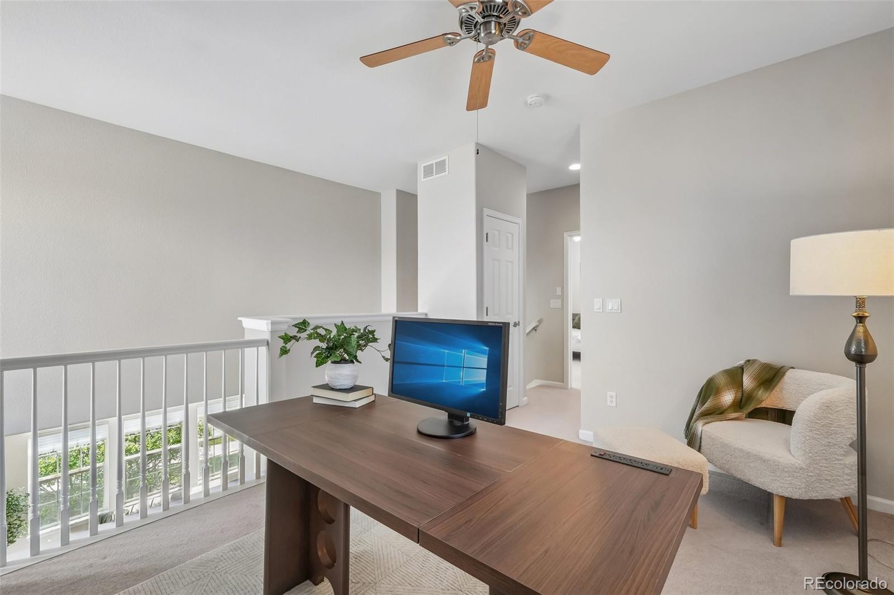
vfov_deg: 77.3
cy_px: 298
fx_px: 372
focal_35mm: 15
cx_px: 447
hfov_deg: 100.4
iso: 800
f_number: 8
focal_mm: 10
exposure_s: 1/10
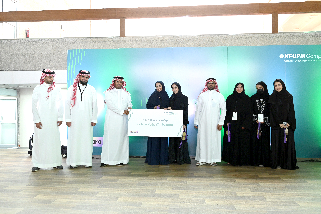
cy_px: 107
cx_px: 160
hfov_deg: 58.7
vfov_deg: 41.1
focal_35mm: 32
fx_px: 285
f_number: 4.5
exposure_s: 1/80
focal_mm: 32
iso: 1600
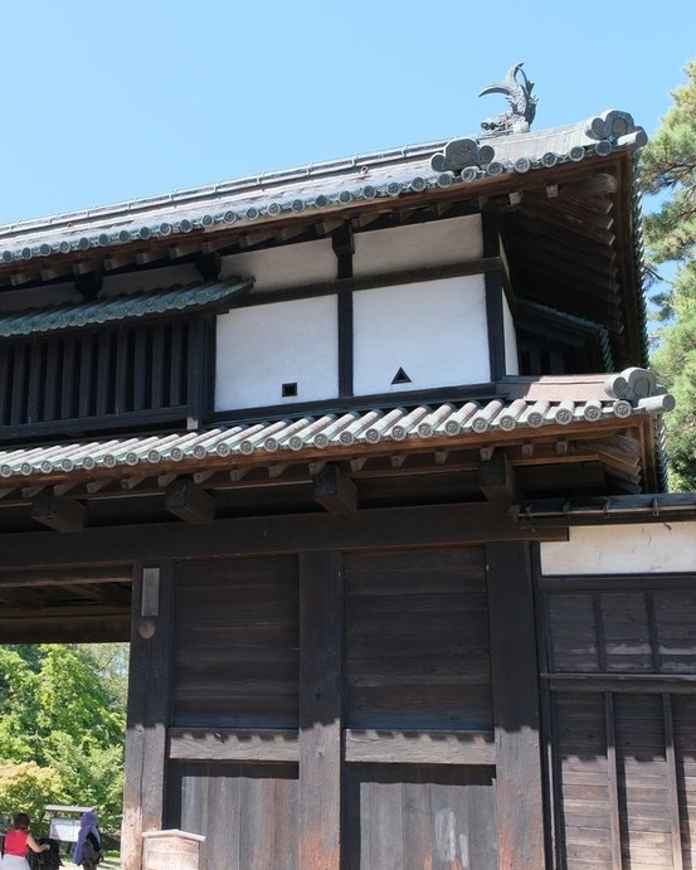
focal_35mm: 44
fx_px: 1133
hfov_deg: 33.0
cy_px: 453
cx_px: 125
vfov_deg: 42.0
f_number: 5.6
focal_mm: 18
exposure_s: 1/250
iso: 640
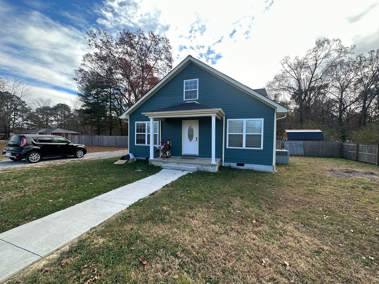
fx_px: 153
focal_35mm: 14
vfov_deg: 85.7
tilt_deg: -1.8
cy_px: 142
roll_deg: -1.3
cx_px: 190
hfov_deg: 102.1
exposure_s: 1/419
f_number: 2.2
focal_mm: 2.22
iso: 40
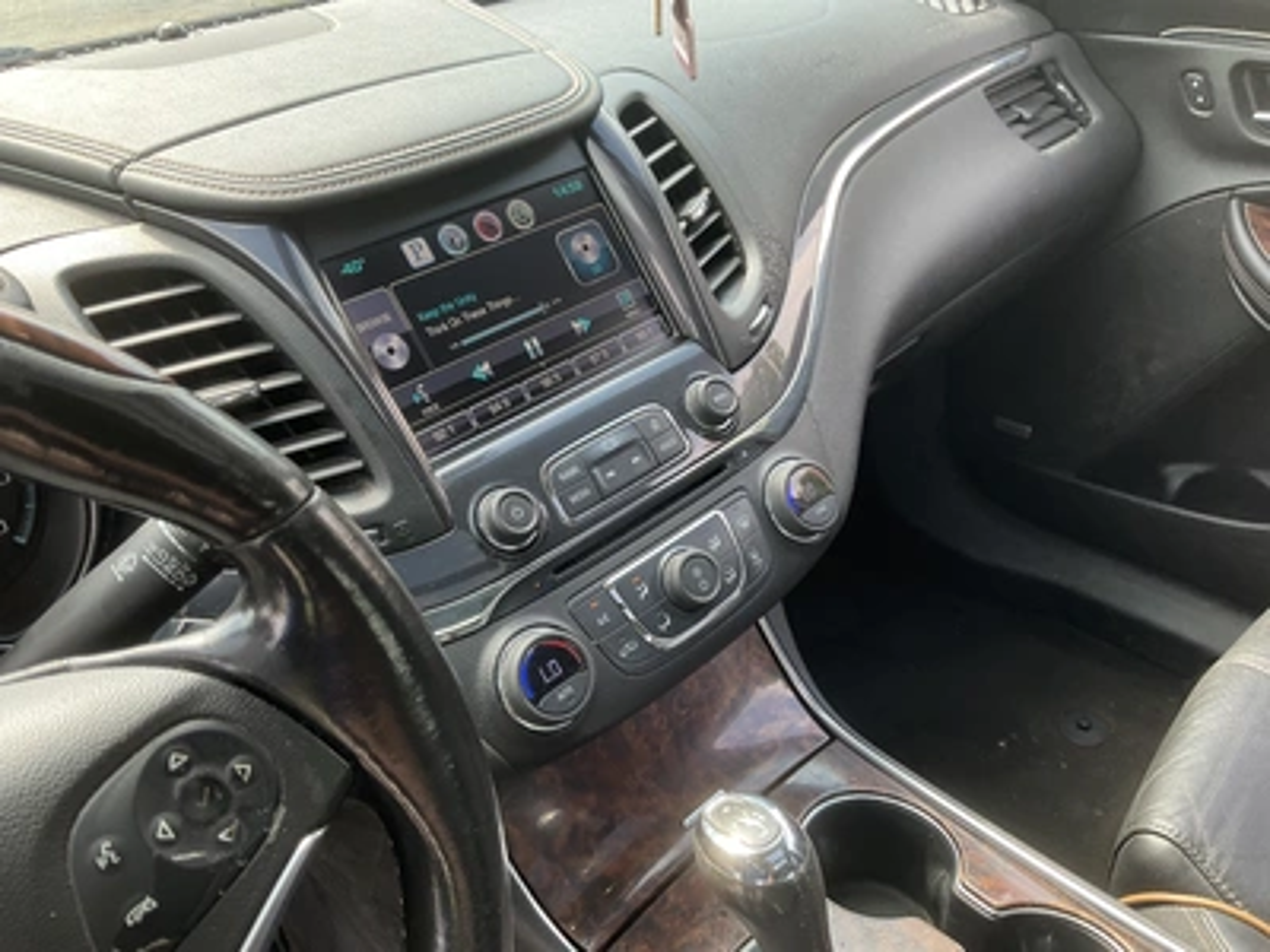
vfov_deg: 48.2
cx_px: 635
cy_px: 476
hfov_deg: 61.7
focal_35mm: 29
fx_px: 1064
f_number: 1.8
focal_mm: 3
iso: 32
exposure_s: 1/122
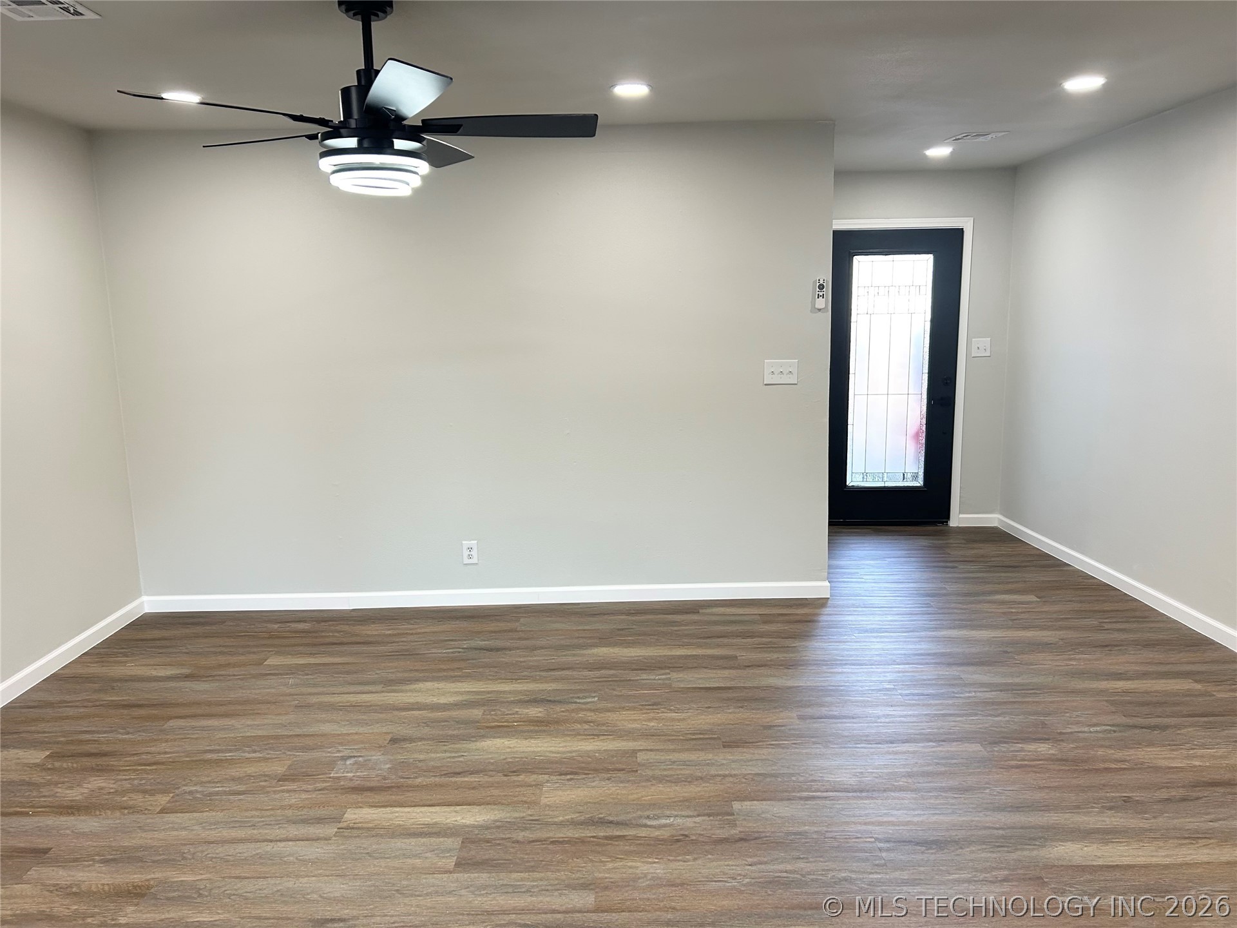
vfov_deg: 53.1
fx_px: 929
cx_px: 618
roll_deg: +1.5
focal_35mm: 26
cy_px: 464
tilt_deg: -9.1
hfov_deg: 67.3
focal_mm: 5.7
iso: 125
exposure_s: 1/120
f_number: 1.5
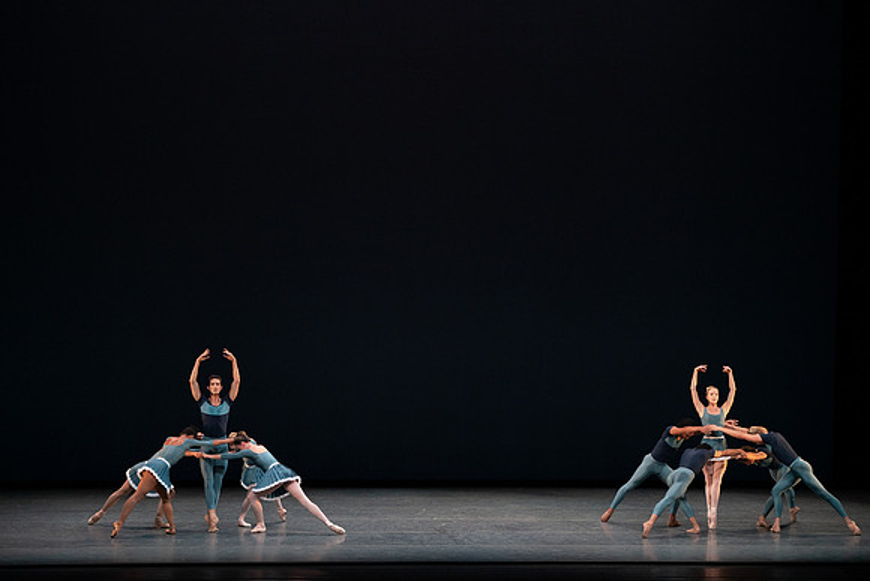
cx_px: 435
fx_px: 2876
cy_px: 290
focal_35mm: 119
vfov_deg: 11.5
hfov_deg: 17.2
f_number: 7.1
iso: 5000
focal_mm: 119
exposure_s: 1/400
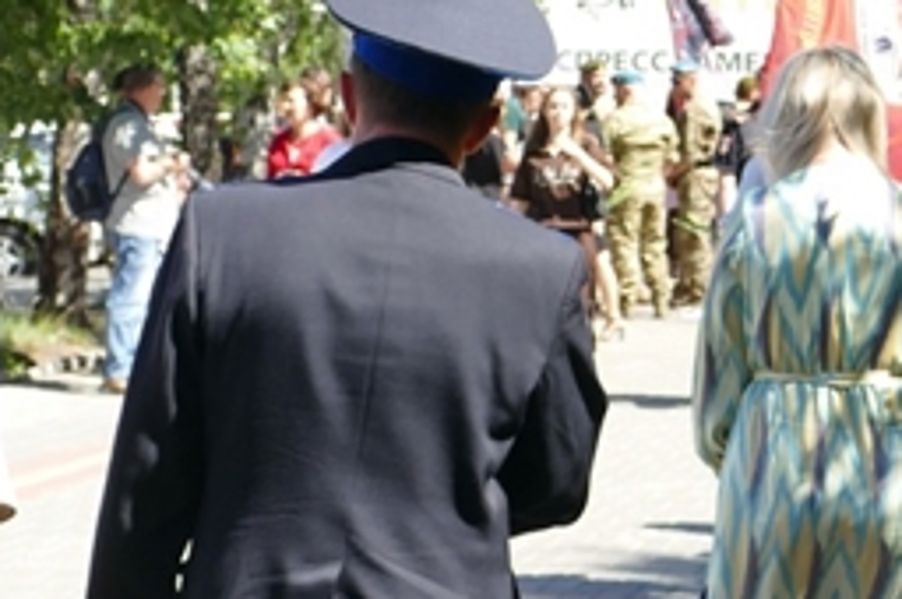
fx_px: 3303
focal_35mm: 132
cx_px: 1089
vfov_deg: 10.4
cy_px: 226
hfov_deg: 15.0
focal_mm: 16.49
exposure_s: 1/500
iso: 125
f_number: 3.2
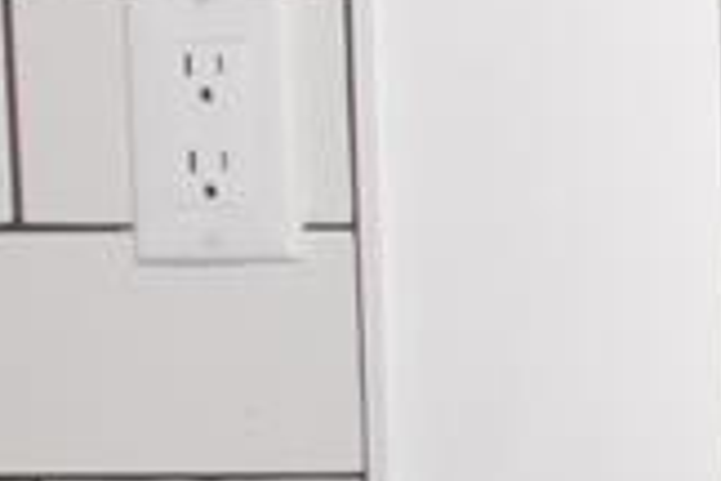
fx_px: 3227
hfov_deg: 10.0
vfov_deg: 8.5
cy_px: 174
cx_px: 2061
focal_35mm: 161
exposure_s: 1/200
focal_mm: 17
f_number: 25
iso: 3200
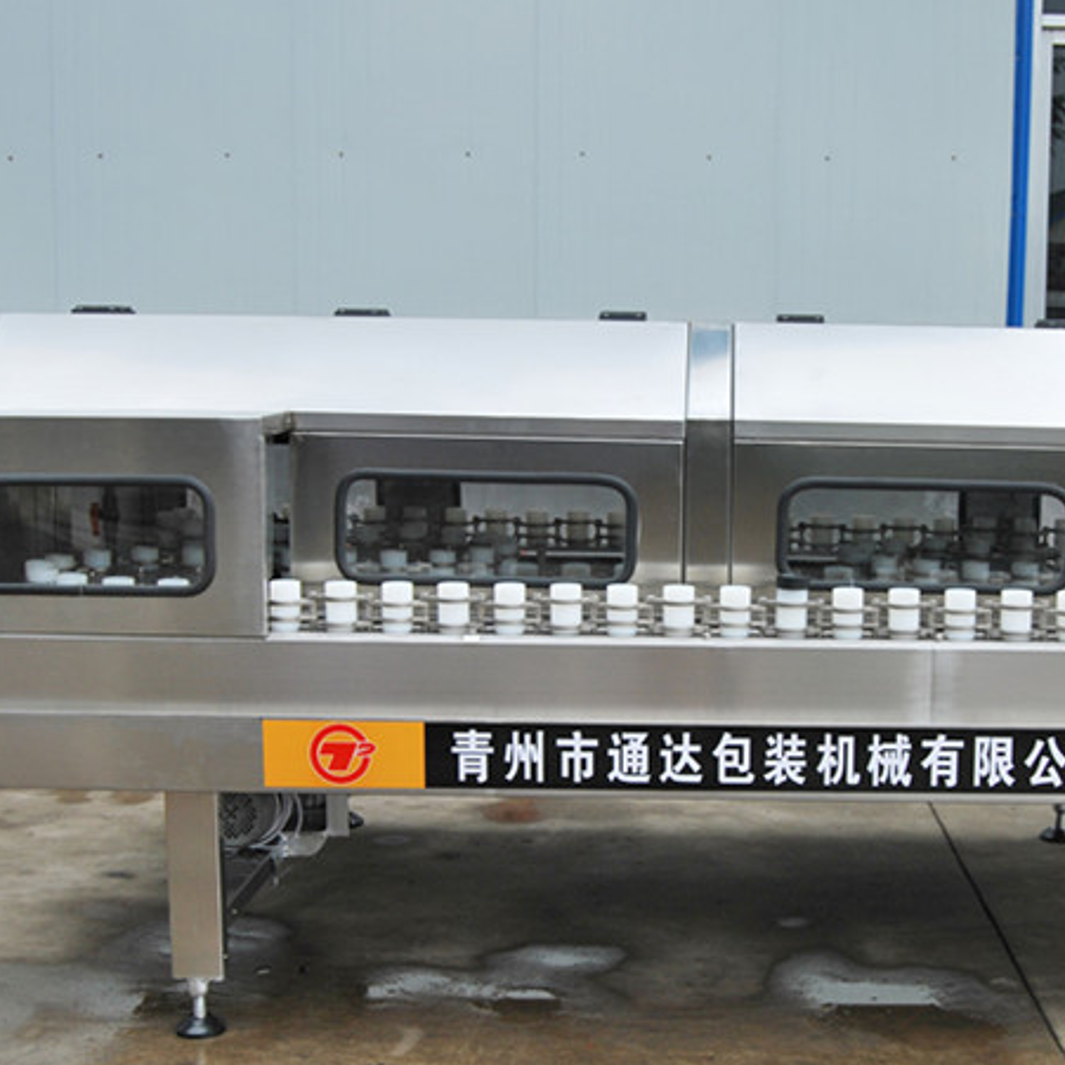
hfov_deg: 32.0
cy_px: 592
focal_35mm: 53
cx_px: 701
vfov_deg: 32.2
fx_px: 1845
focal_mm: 24
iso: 160
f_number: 6.3
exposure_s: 1/125
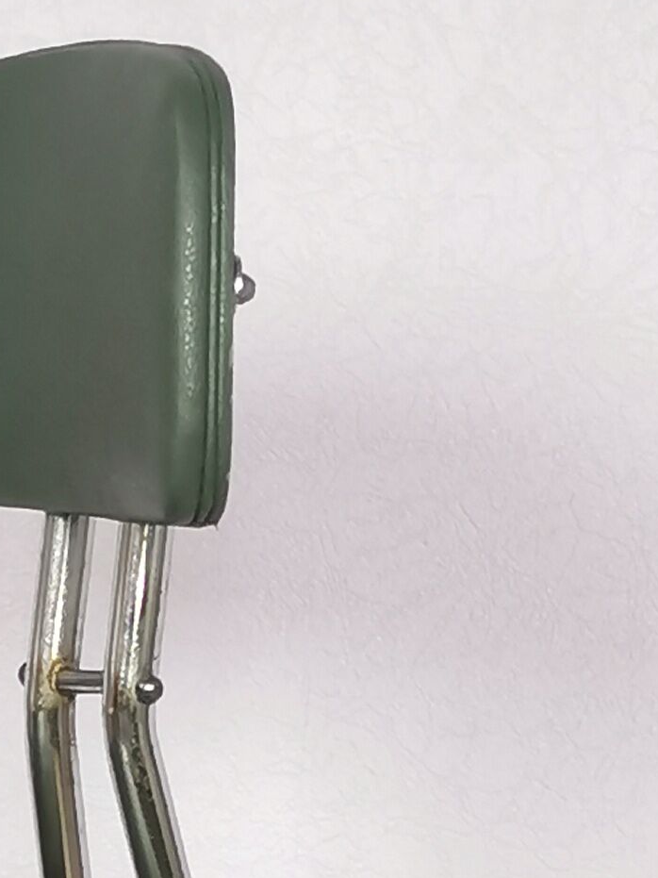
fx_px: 3676
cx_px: -317
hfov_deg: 9.9
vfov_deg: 13.0
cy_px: 1215
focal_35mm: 145
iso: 200
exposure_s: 1/50
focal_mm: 5.58
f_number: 1.8
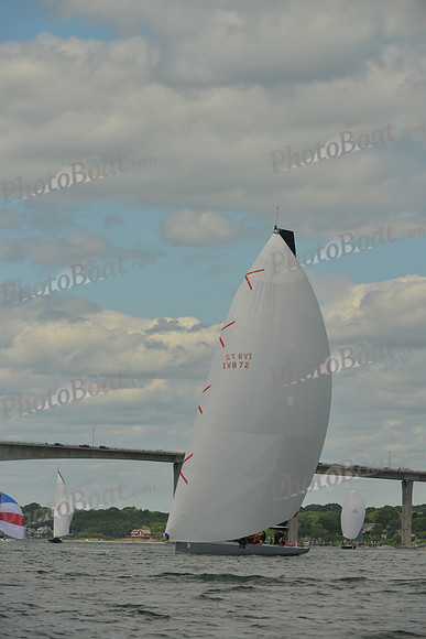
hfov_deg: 5.7
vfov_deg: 8.6
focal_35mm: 240
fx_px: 4257
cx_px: 213
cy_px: 320
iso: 200
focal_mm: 240
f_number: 9
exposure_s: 1/800
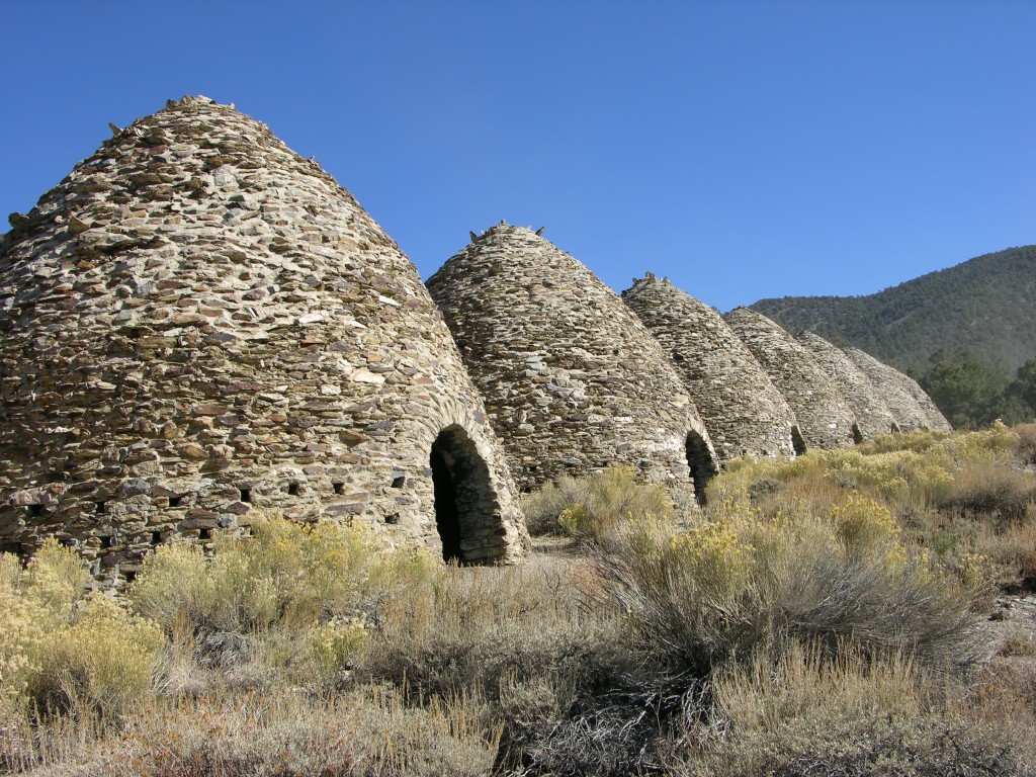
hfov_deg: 52.6
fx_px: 1047
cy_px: 388
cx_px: 518
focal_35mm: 35
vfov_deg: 40.7
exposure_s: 1/238
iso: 50
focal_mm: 8.9
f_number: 5.6
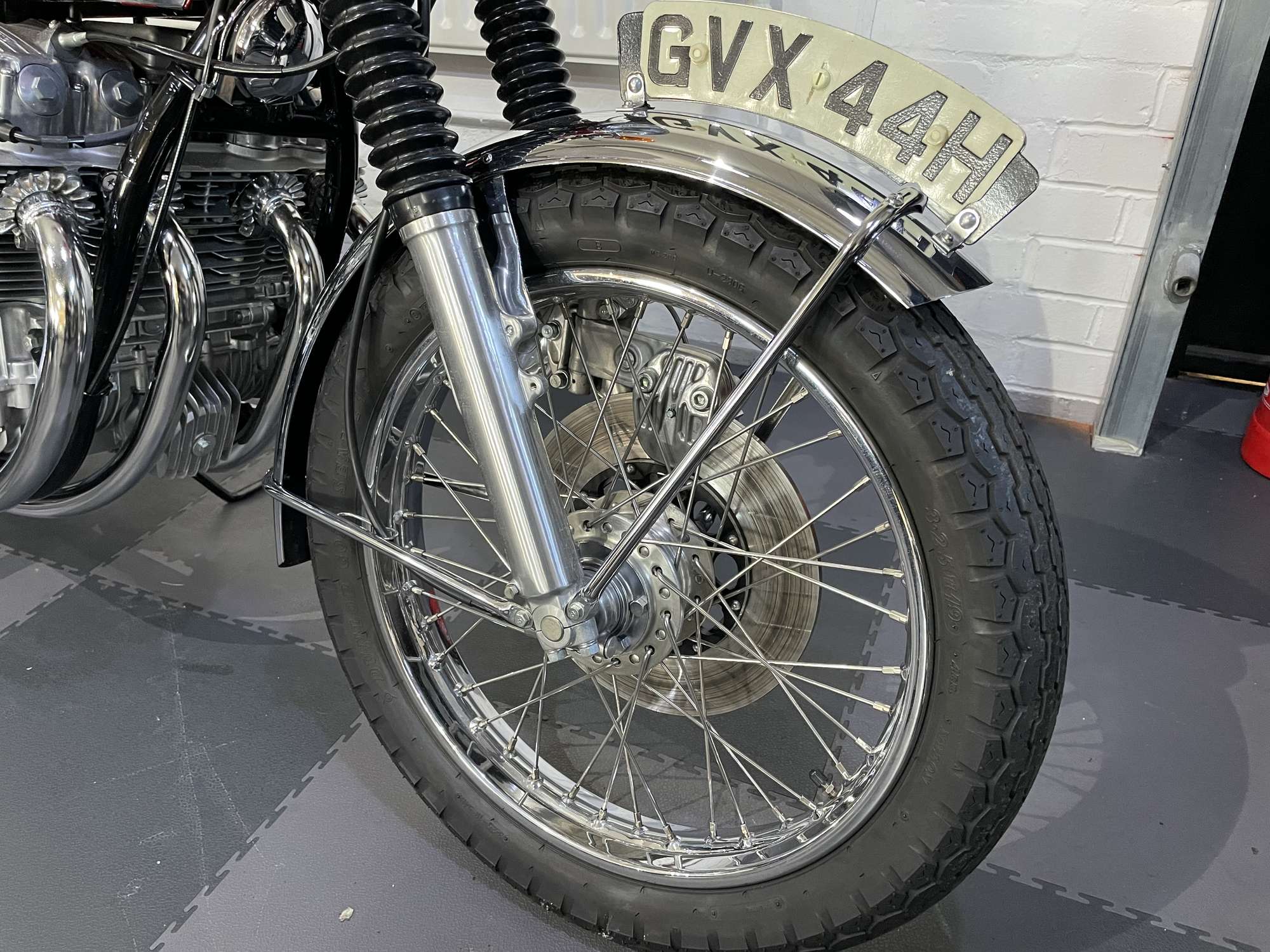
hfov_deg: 67.3
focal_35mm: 26
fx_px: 954
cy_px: 476
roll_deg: +0.7
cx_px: 635
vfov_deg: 53.1
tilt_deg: -32.9
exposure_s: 1/50
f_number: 1.6
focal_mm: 4.2
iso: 400
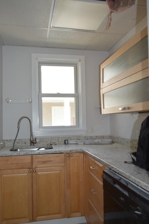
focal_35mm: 30
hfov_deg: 43.5
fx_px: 187
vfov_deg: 62.0
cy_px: 112
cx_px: 74
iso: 280
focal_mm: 20
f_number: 4
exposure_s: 1/125
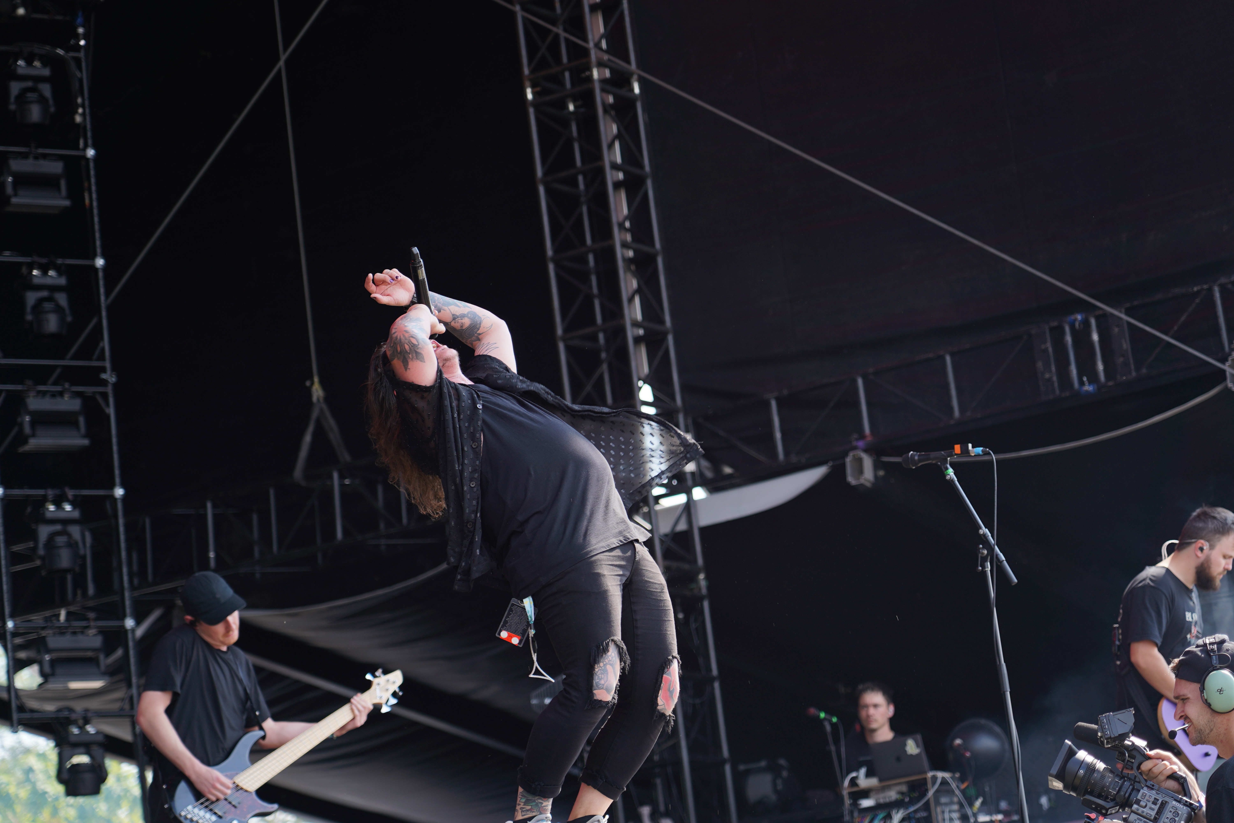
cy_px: 412
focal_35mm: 105
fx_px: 3599
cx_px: 617
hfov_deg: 19.5
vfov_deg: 13.0
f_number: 4
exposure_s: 1/200
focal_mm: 105
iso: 100
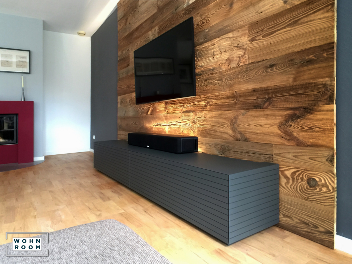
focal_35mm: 29
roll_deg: -0.4
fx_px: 295
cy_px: 132
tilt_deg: -0.8
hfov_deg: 61.7
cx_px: 176
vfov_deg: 48.2
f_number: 2.2
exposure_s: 1/17
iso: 80
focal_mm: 4.15
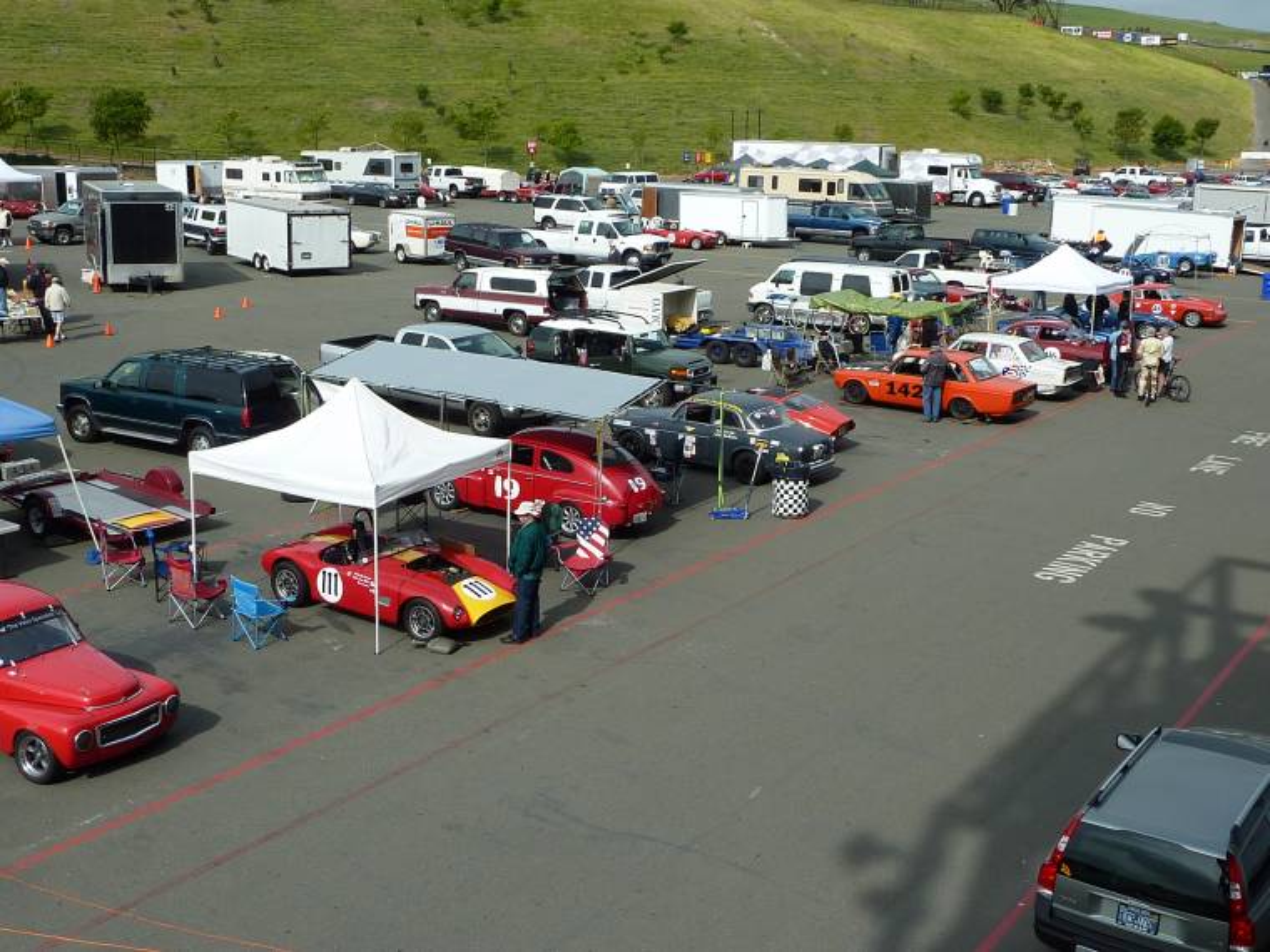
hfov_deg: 45.8
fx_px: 1504
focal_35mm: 41
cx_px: 635
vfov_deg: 35.1
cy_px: 476
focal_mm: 4.7
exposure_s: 1/500
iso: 80
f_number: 5
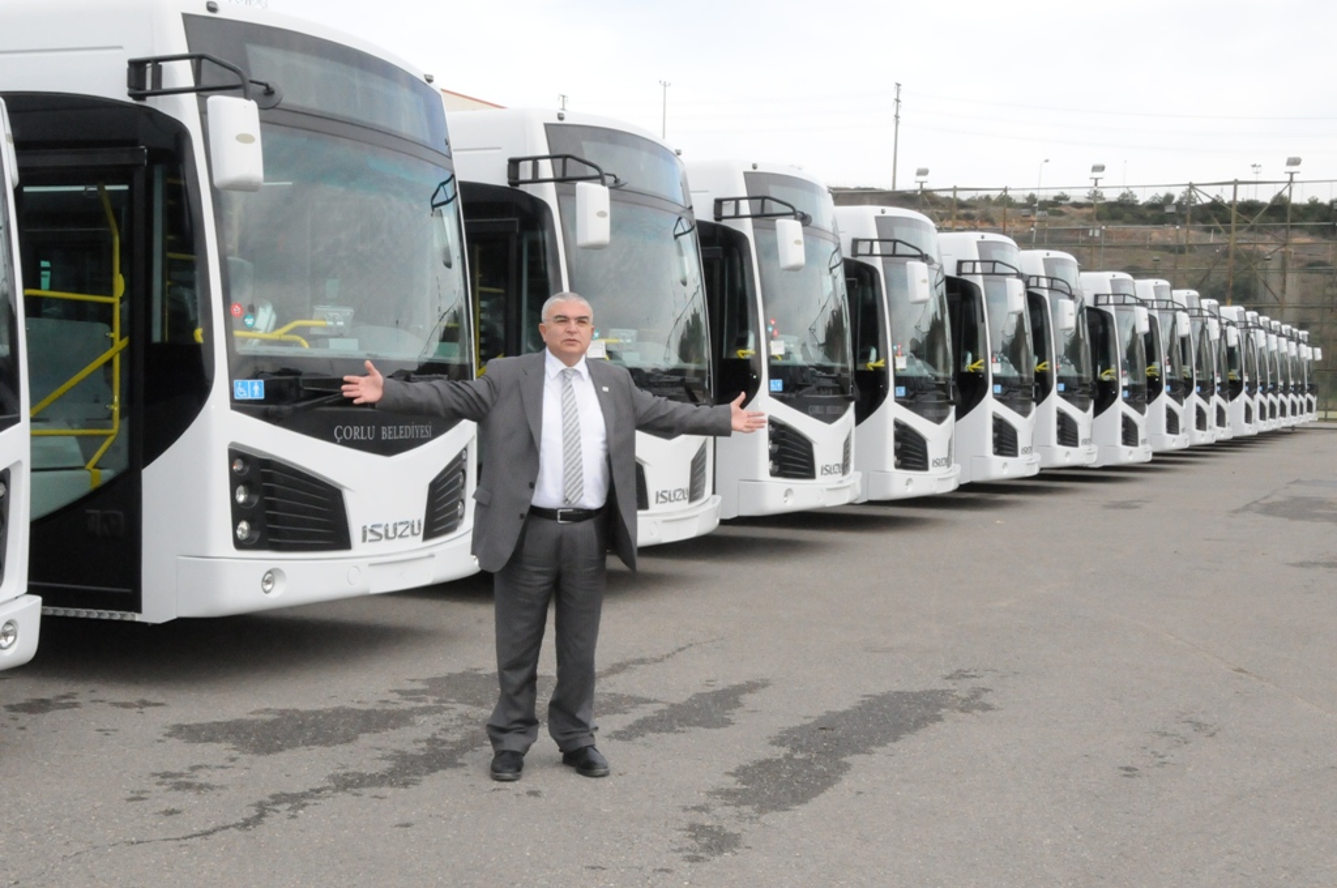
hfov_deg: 41.2
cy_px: 444
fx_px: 1780
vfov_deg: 28.0
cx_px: 668
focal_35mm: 48
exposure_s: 1/250
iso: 3200
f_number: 25
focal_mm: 32
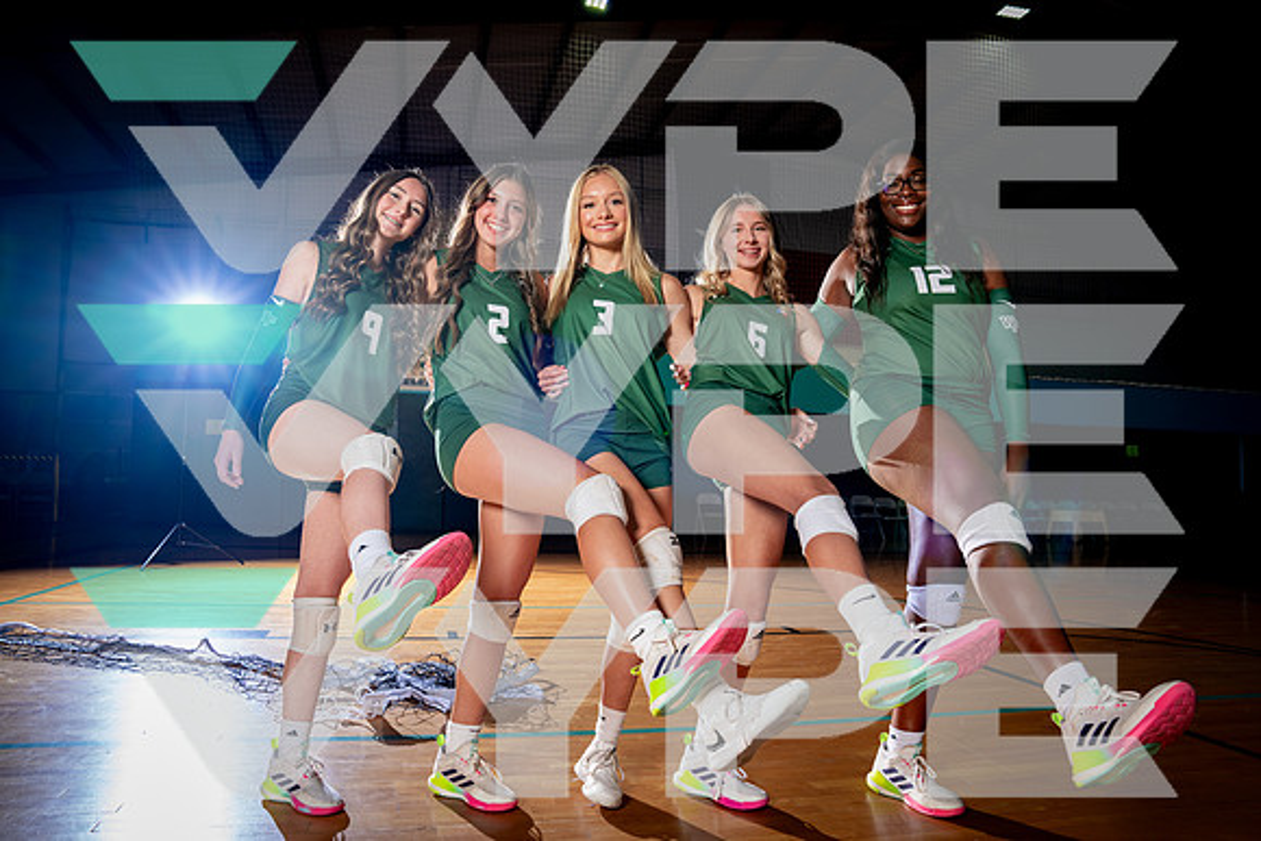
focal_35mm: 24
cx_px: 630
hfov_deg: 73.0
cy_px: 420
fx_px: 853
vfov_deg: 52.5
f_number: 5
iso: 250
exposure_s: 1/200
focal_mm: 24
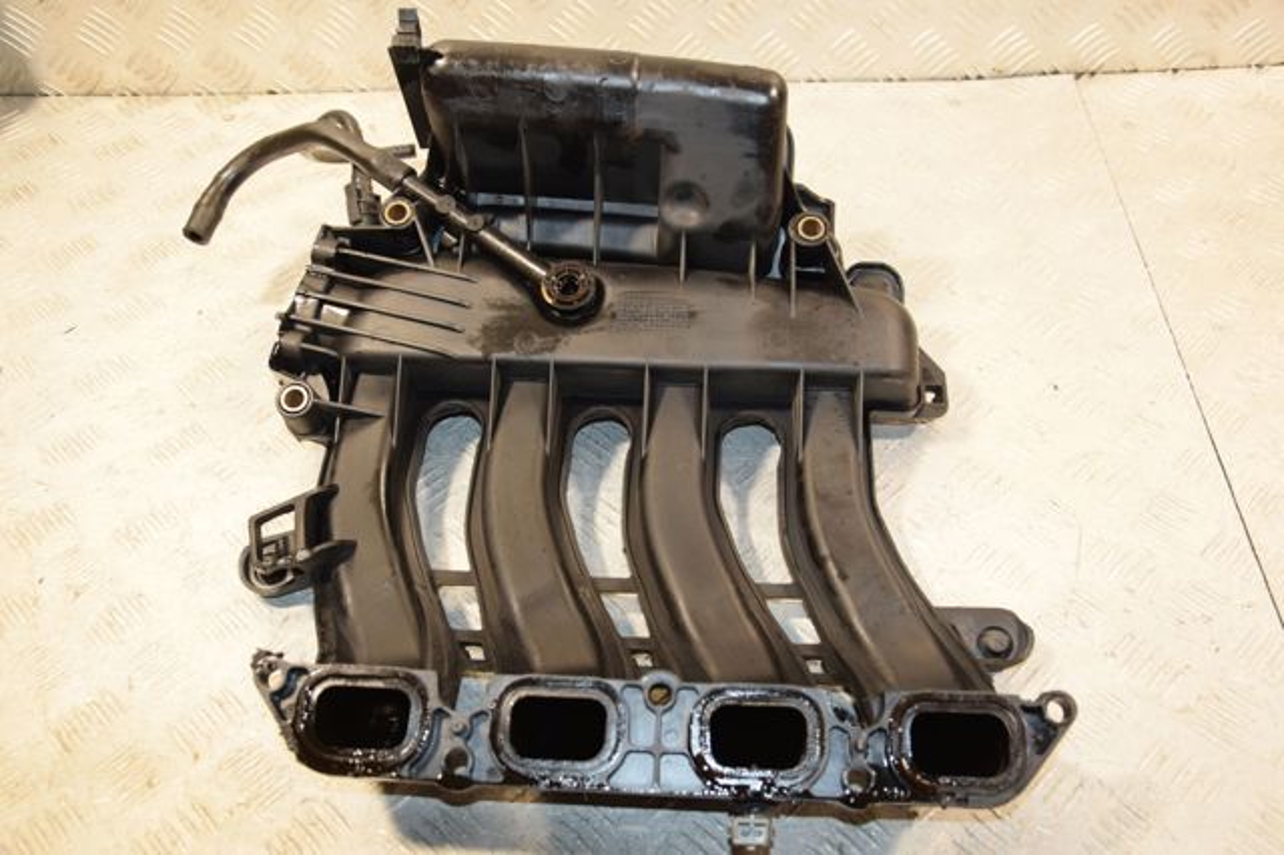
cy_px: 428
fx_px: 1283
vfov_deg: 36.8
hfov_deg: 53.2
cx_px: 642
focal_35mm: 36
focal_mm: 24
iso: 800
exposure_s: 1/160
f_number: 5
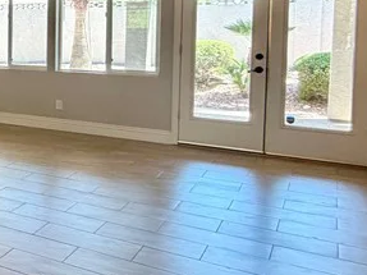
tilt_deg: -3.9
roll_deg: +0.7
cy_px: 58
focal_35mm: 50
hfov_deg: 27.2
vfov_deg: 28.5
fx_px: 530
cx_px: -179
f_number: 2.2
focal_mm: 2.22
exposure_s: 1/120
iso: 200
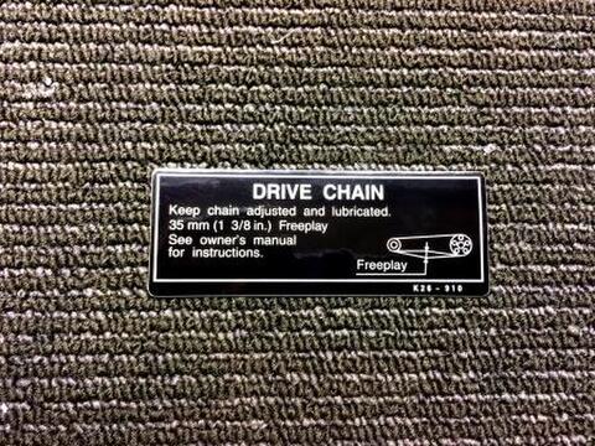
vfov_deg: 48.2
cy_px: 223
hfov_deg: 61.7
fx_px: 498
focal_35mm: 29
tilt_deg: -82.9
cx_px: 298
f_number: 2.2
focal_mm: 4.15
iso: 250
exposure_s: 1/33
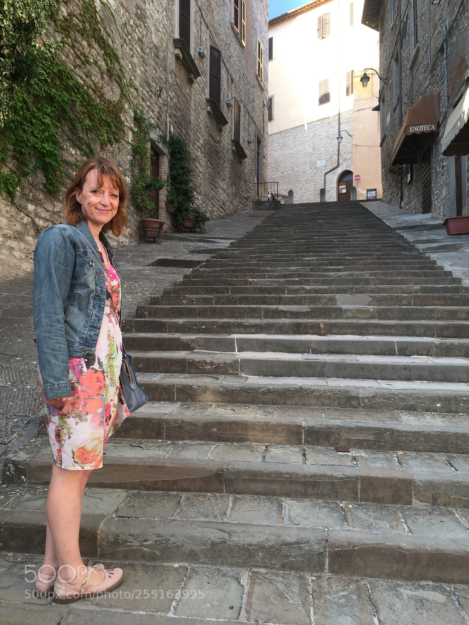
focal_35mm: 29
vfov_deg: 61.7
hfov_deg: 48.2
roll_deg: -0.5
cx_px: 234
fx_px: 524
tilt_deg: +4.2
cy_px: 312
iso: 32
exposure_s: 1/138
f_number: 2.2
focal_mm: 4.15
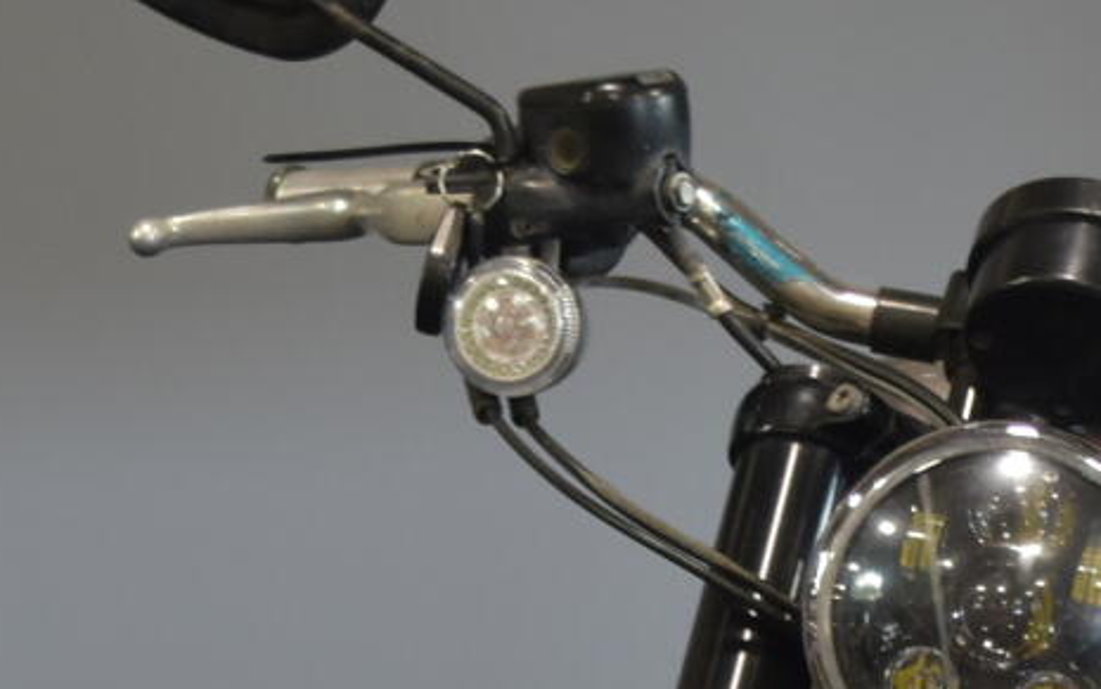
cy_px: 953
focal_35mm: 171
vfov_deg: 7.6
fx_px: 5133
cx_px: 949
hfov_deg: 12.2
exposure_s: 1/30
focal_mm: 26
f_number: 4.2
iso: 720
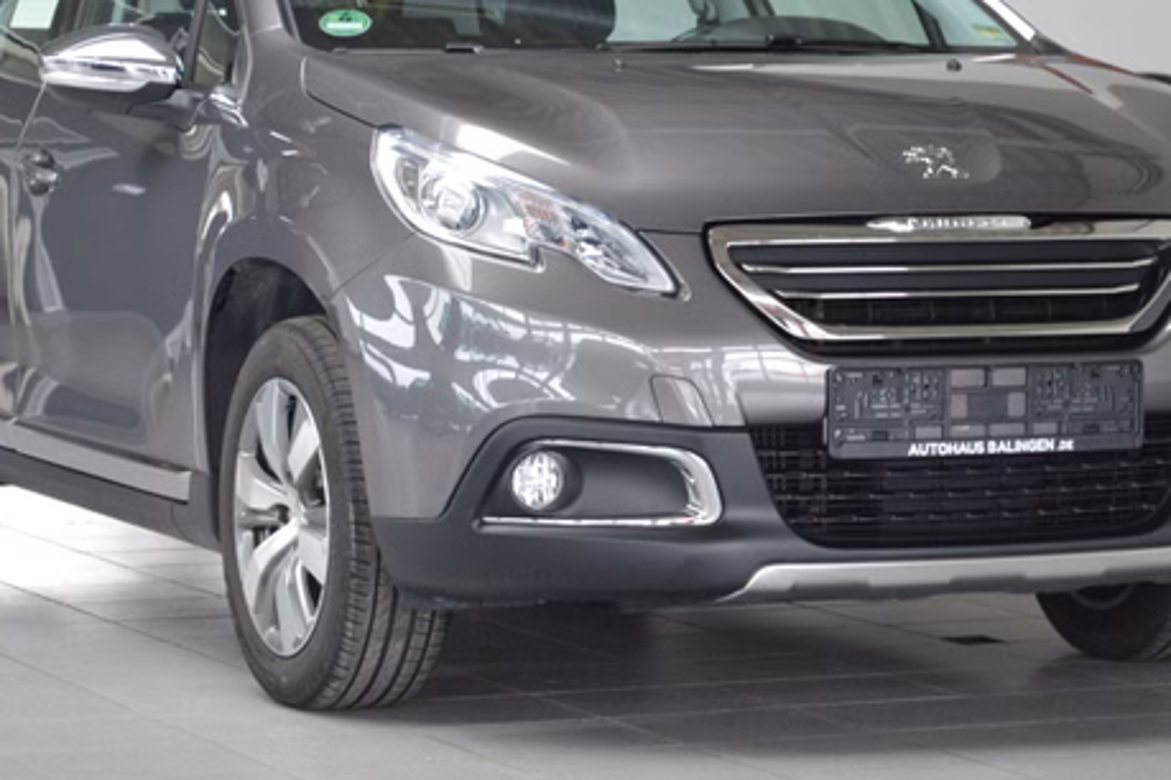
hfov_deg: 14.9
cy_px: 293
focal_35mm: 138
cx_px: 582
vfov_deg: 9.9
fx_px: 4488
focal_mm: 66
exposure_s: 1/60
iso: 900
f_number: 5.3
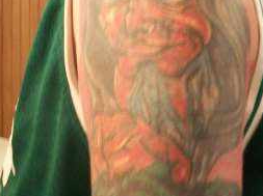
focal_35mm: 76
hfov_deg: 25.7
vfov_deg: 19.3
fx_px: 577
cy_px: 113
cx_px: 125
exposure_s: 1/8
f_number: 2.9
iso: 200
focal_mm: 5.7
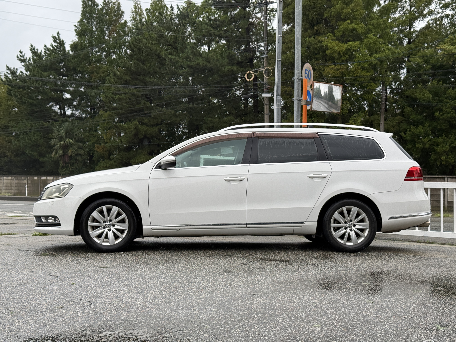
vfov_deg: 30.3
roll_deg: -0.9
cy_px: 171
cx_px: 228
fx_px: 632
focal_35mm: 48
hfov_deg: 39.7
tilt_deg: +1.5
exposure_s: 1/846
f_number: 1.78
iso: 80
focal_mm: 6.76
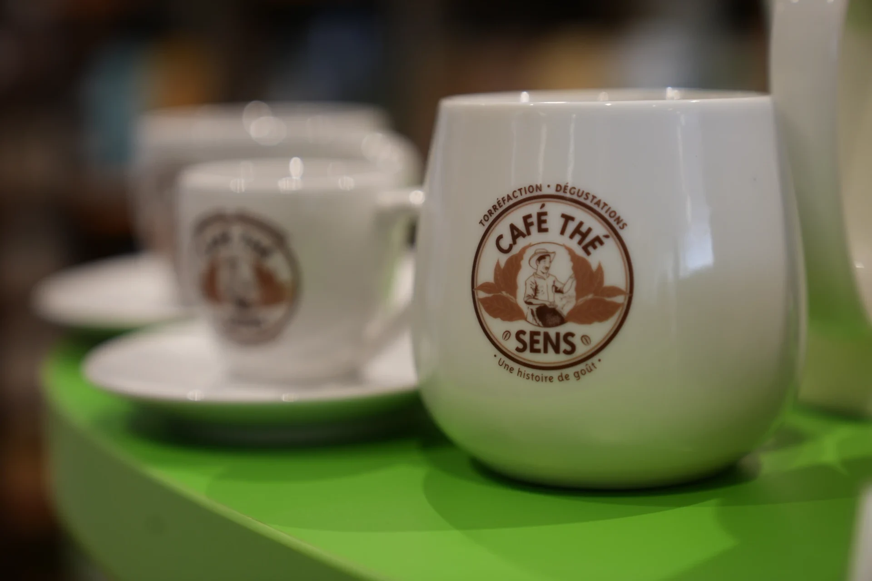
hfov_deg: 28.8
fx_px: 1695
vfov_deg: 19.5
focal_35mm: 70
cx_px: 436
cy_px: 290
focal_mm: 70
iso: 800
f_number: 3.2
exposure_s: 1/80
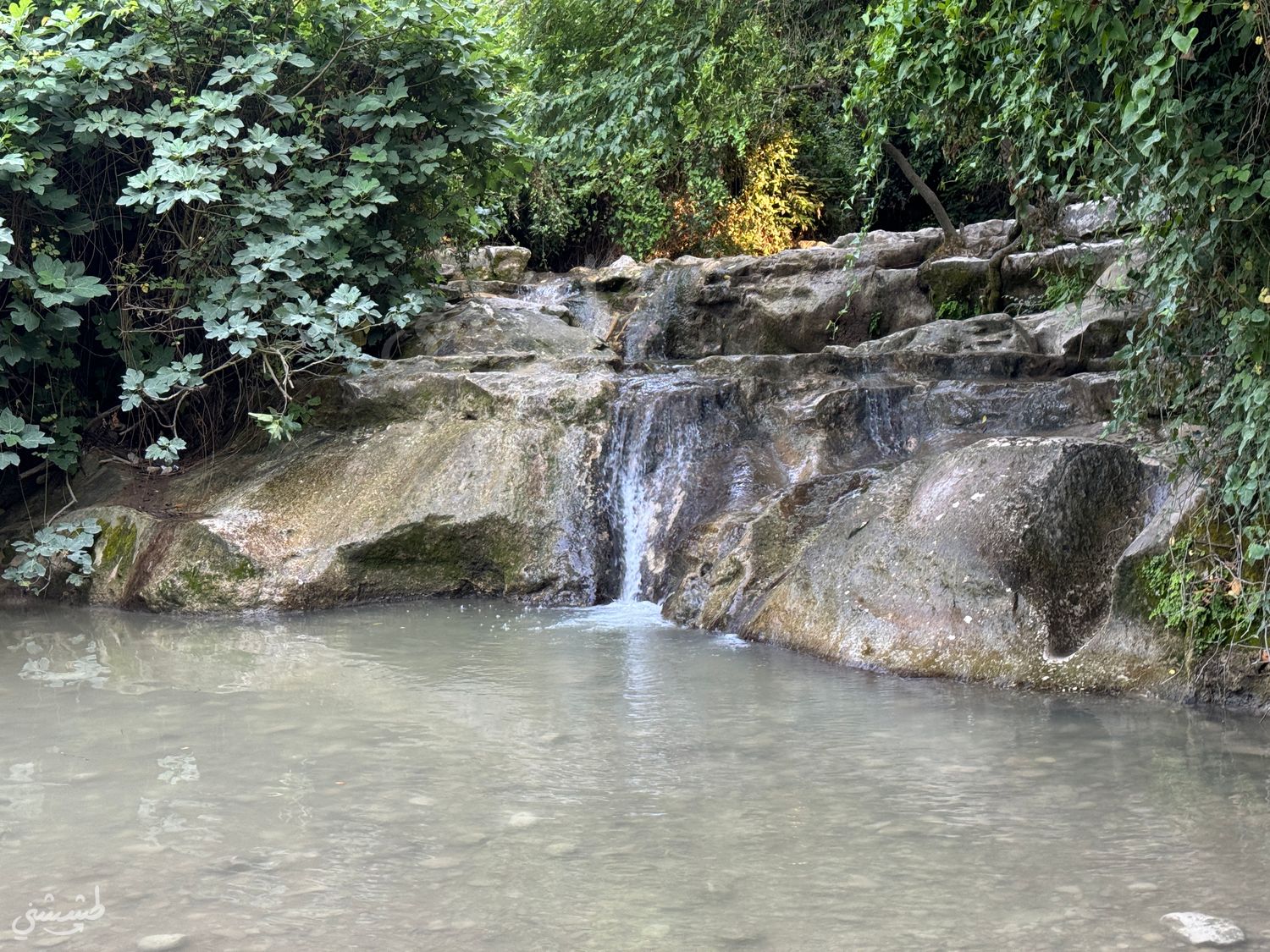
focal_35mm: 48
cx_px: 635
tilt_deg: -4.2
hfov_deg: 39.7
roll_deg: +1.0
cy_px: 476
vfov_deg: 30.3
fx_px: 1761
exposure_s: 1/61
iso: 100
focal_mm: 6.76
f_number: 1.78
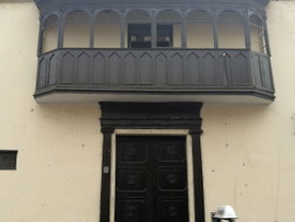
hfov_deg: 46.6
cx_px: 128
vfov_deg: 36.0
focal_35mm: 40
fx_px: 341
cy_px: 115
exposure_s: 1/346
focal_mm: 4.5
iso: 50
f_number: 2.2
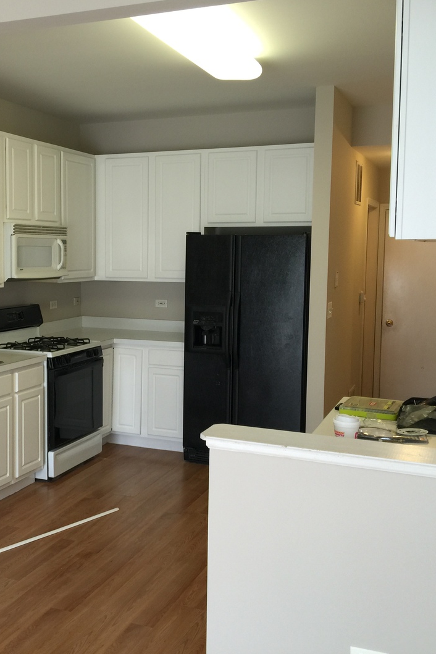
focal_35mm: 41
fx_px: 745
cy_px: 323
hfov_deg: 32.2
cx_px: 130
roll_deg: -0.2
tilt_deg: -5.7
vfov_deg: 47.4
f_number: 2.2
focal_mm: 4.15
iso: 32
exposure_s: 1/15
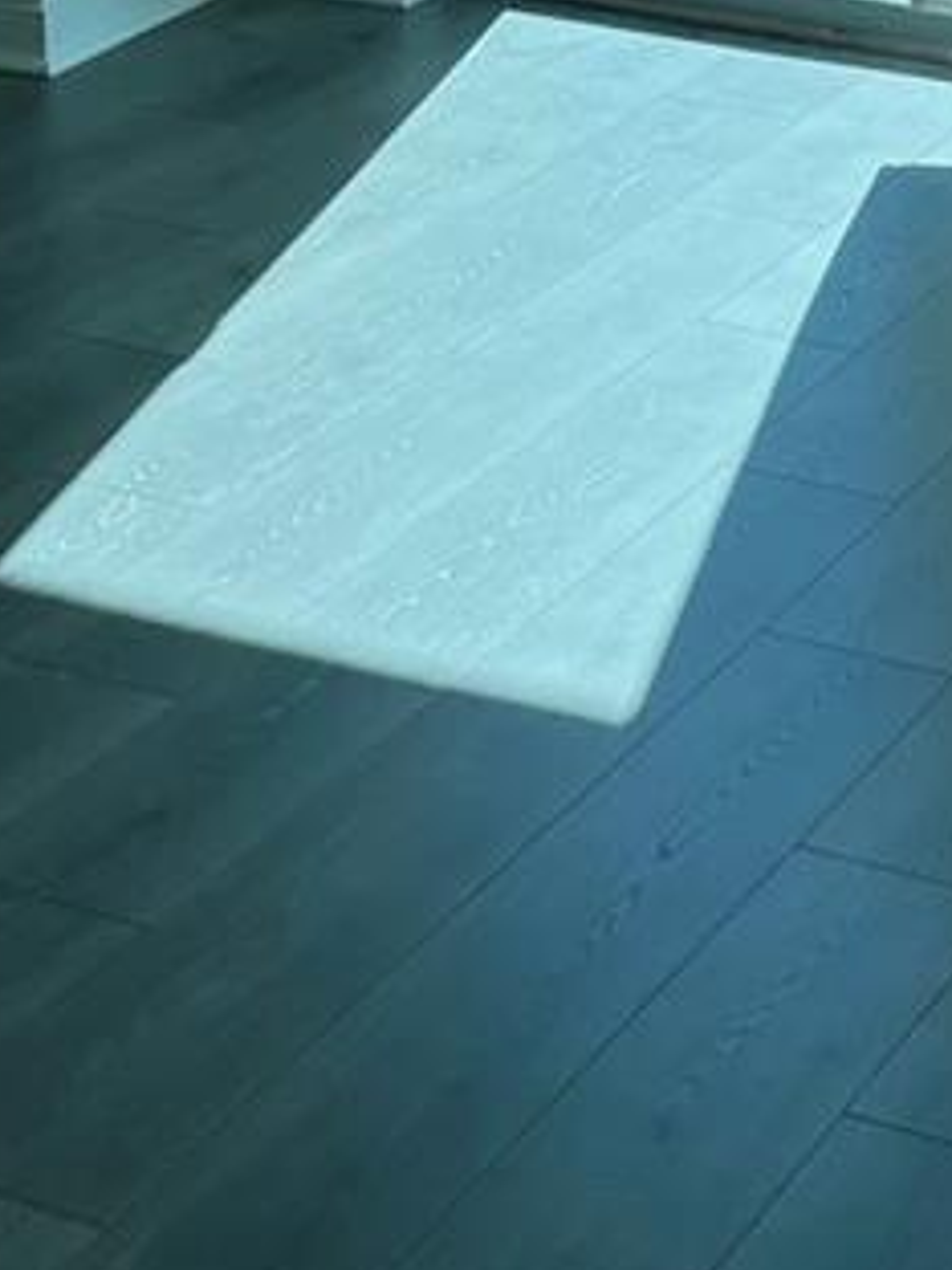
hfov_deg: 14.4
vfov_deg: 18.5
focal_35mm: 100
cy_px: -297
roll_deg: -1.7
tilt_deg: -11.4
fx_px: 3667
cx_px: 1050
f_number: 1.6
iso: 32
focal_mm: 4.2
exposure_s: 1/1642
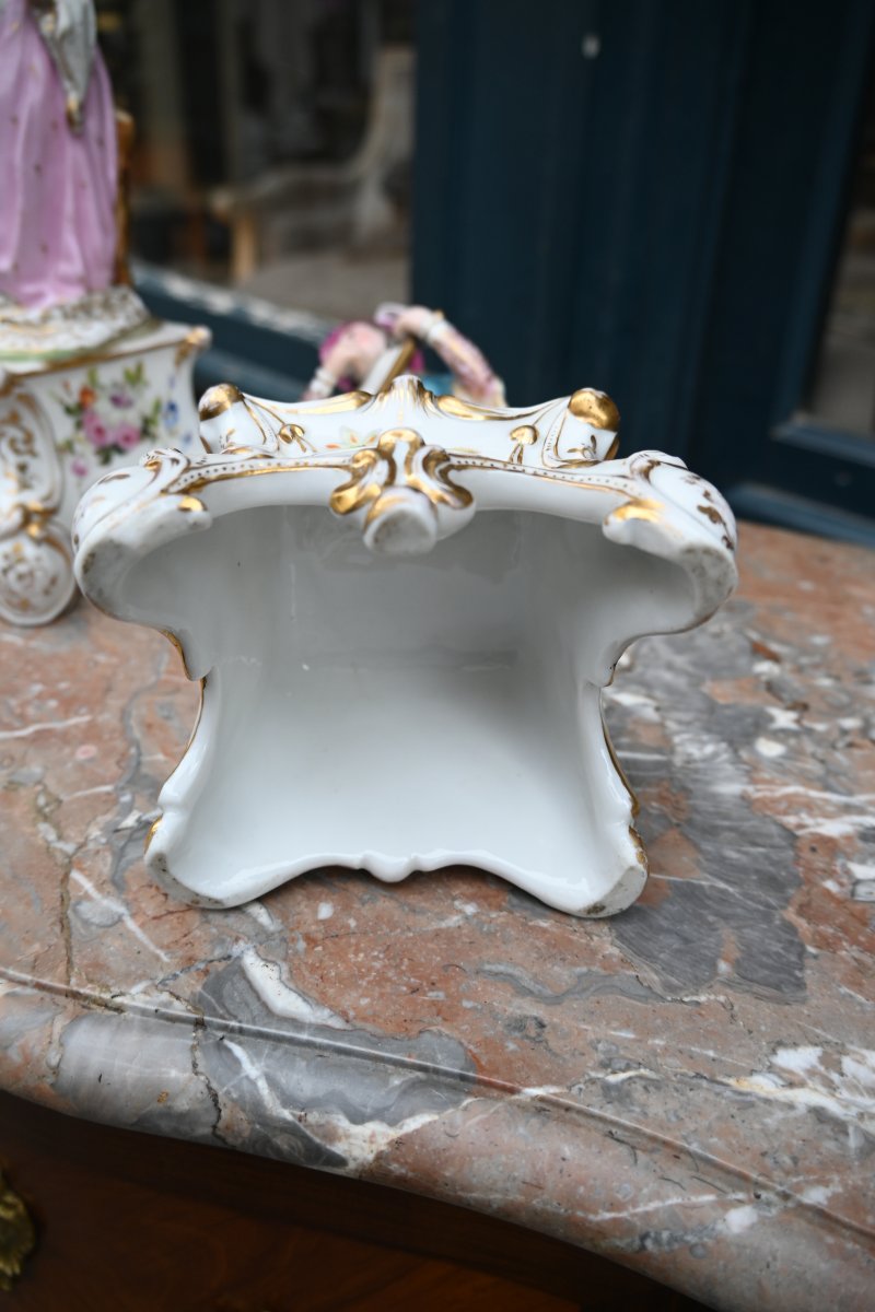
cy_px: 656
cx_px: 438
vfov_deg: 63.2
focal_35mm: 29
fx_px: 1066
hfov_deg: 44.6
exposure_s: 1/250
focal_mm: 19.5
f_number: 4
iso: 250
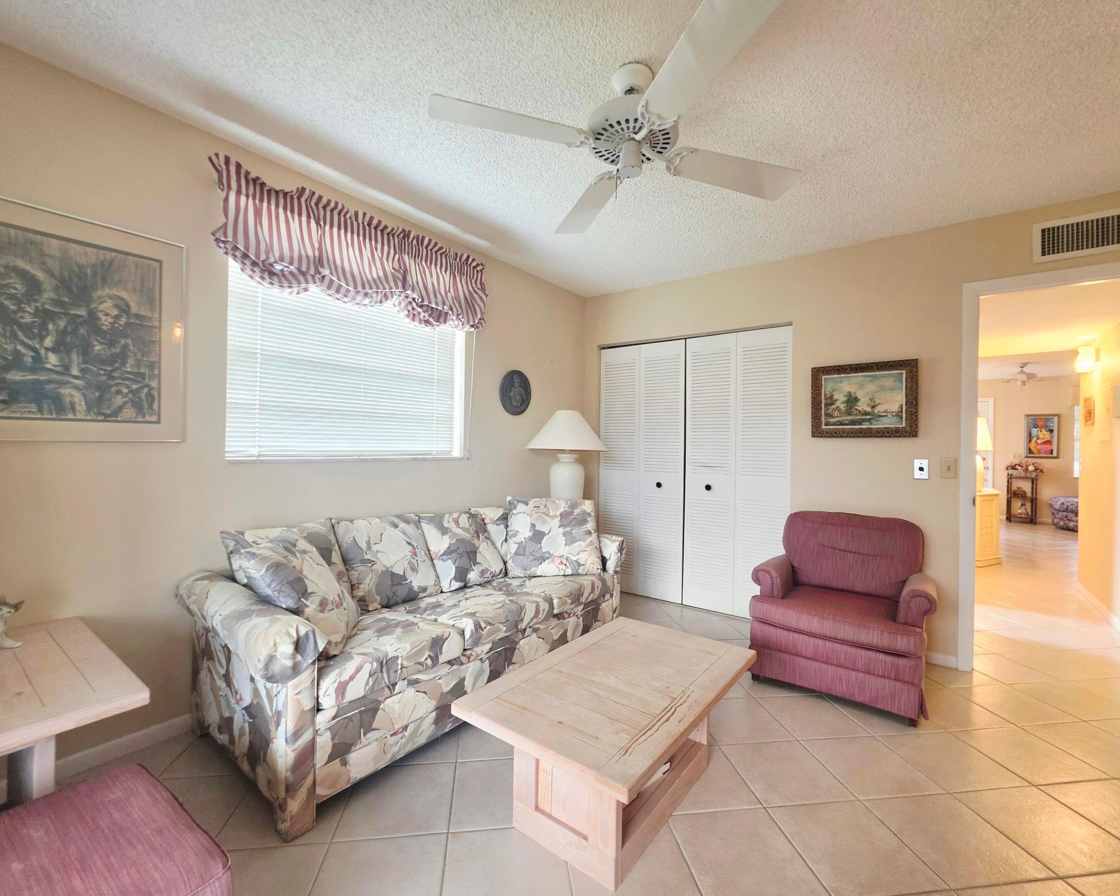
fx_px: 464
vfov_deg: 88.0
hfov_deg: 100.7
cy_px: 453
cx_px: 560
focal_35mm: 14
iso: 160
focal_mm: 2.2
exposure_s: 1/60.2
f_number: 1.9
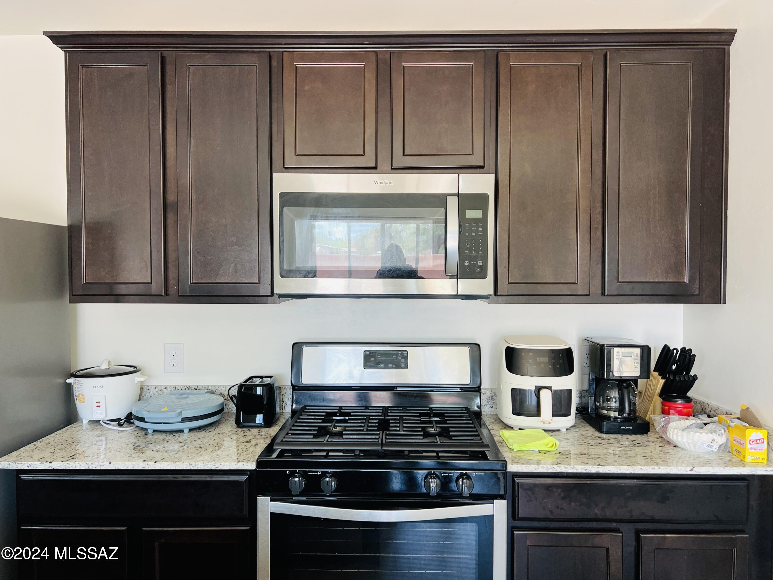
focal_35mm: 26
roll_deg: -0.3
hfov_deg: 67.3
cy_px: 290
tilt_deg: -2.3
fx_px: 581
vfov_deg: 53.1
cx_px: 386
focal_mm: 5.7
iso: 125
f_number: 1.5
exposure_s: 1/121
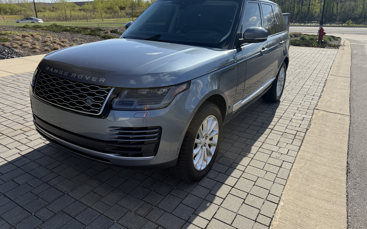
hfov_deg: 70.4
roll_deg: +1.8
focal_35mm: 26
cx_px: 180
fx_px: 260
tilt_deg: -16.6
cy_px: 93
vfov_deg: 47.4
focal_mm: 6.76
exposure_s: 1/5714
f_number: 1.78
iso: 100
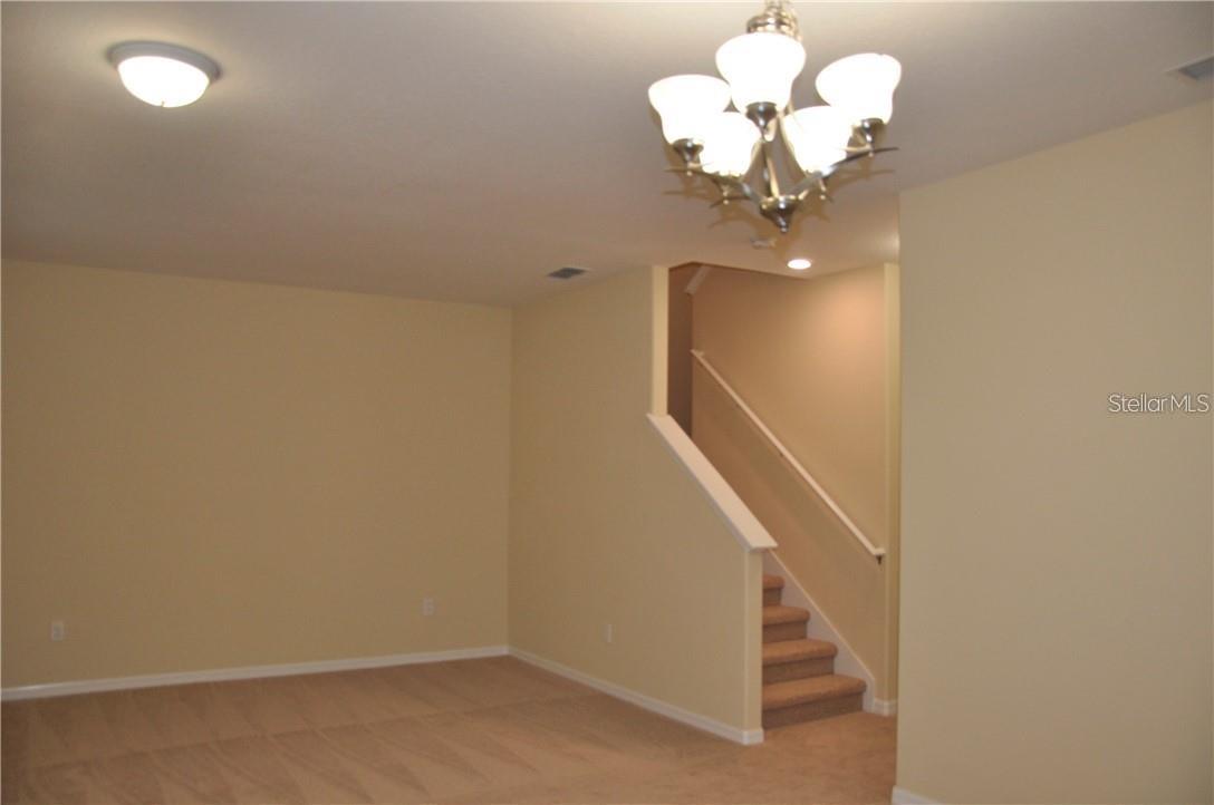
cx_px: 607
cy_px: 402
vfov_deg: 47.8
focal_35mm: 27
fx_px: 909
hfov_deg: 67.5
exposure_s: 1/125
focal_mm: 18
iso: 500
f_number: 3.5
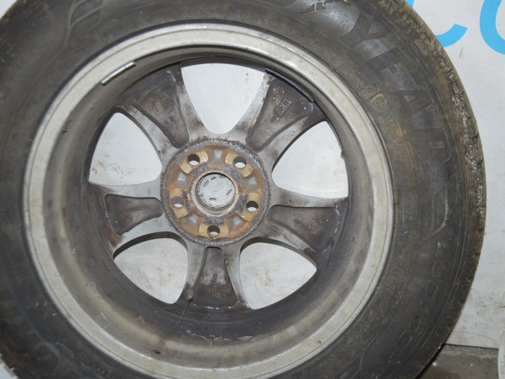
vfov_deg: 29.7
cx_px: 221
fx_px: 715
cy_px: 189
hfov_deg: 38.8
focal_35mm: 49
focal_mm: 30
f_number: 4.2
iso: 640
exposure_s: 1/60
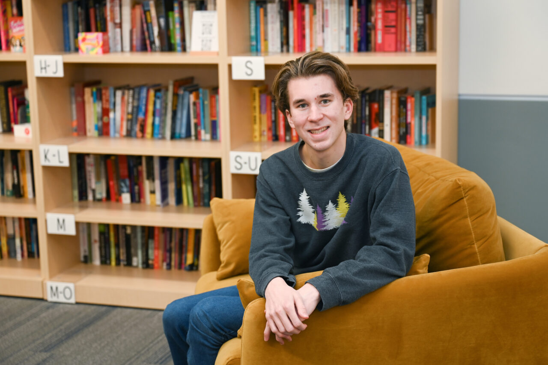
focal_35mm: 62
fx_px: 943
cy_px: 182
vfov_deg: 21.9
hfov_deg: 32.4
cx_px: 274
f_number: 3.5
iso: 320
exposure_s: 1/40
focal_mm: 62
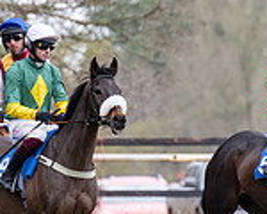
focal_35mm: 1254
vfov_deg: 1.2
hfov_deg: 1.5
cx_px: 287
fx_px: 9909
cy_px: 136
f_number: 4
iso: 640
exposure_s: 1/500
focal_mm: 280
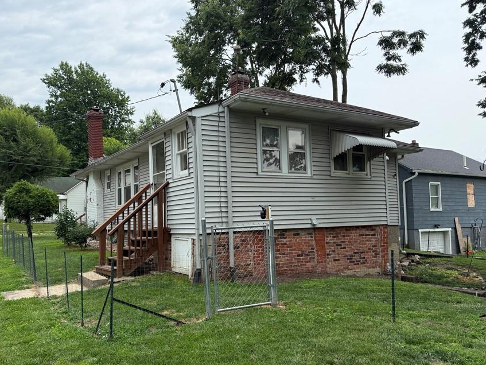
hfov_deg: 61.4
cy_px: 194
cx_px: 212
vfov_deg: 48.2
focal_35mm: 29
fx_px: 407
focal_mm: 6.76
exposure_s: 1/4167
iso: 100
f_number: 1.78
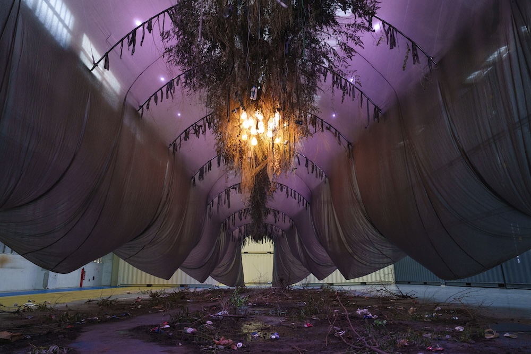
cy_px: 177
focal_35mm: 24
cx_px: 266
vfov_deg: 53.1
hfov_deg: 73.7
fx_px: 354
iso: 4000
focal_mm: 24
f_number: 5
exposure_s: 1/100
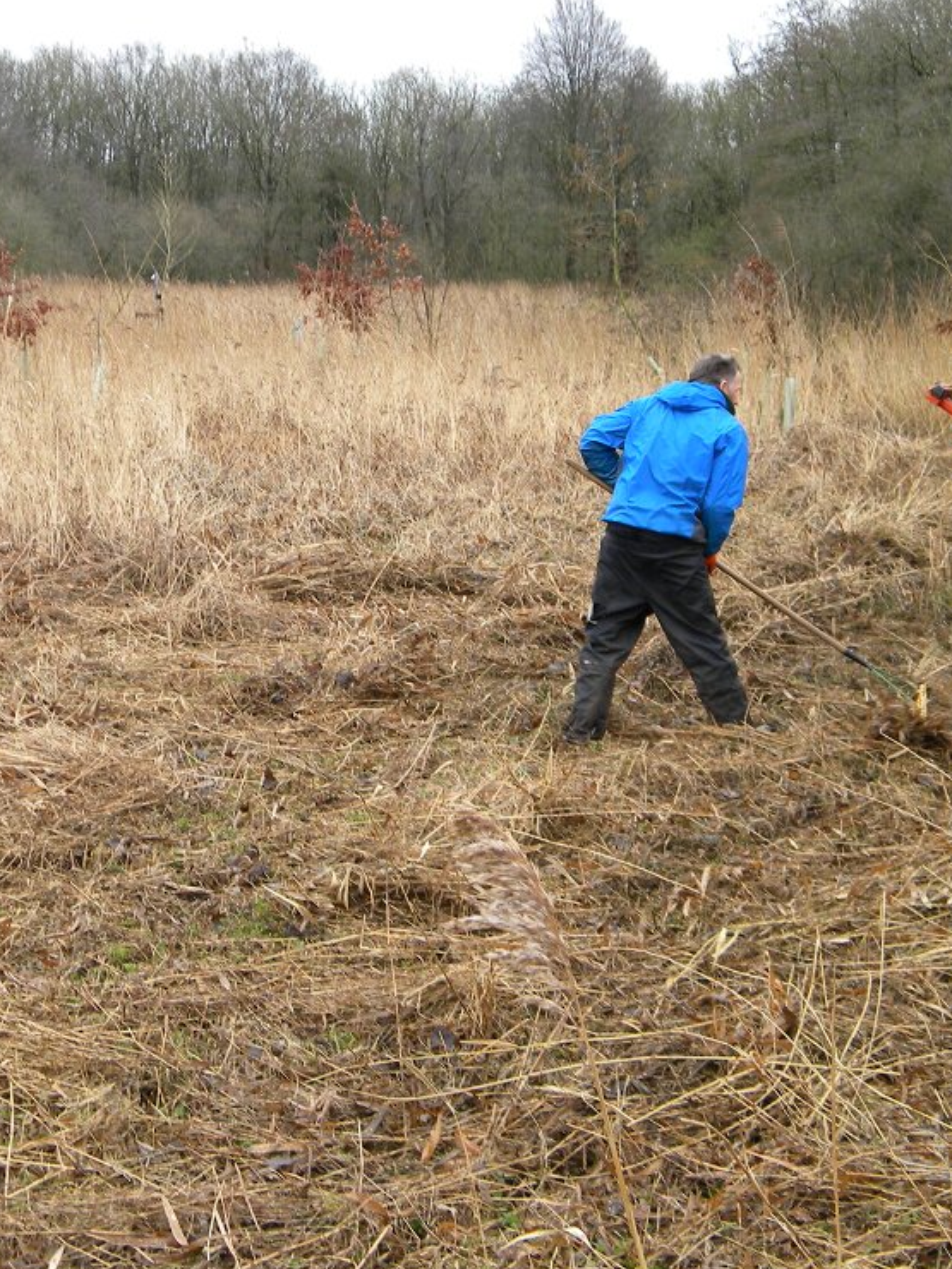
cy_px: 621
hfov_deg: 22.5
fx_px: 2383
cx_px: 290
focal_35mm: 65
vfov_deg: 29.8
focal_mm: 8.6
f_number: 3.9
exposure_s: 1/86.1
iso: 80
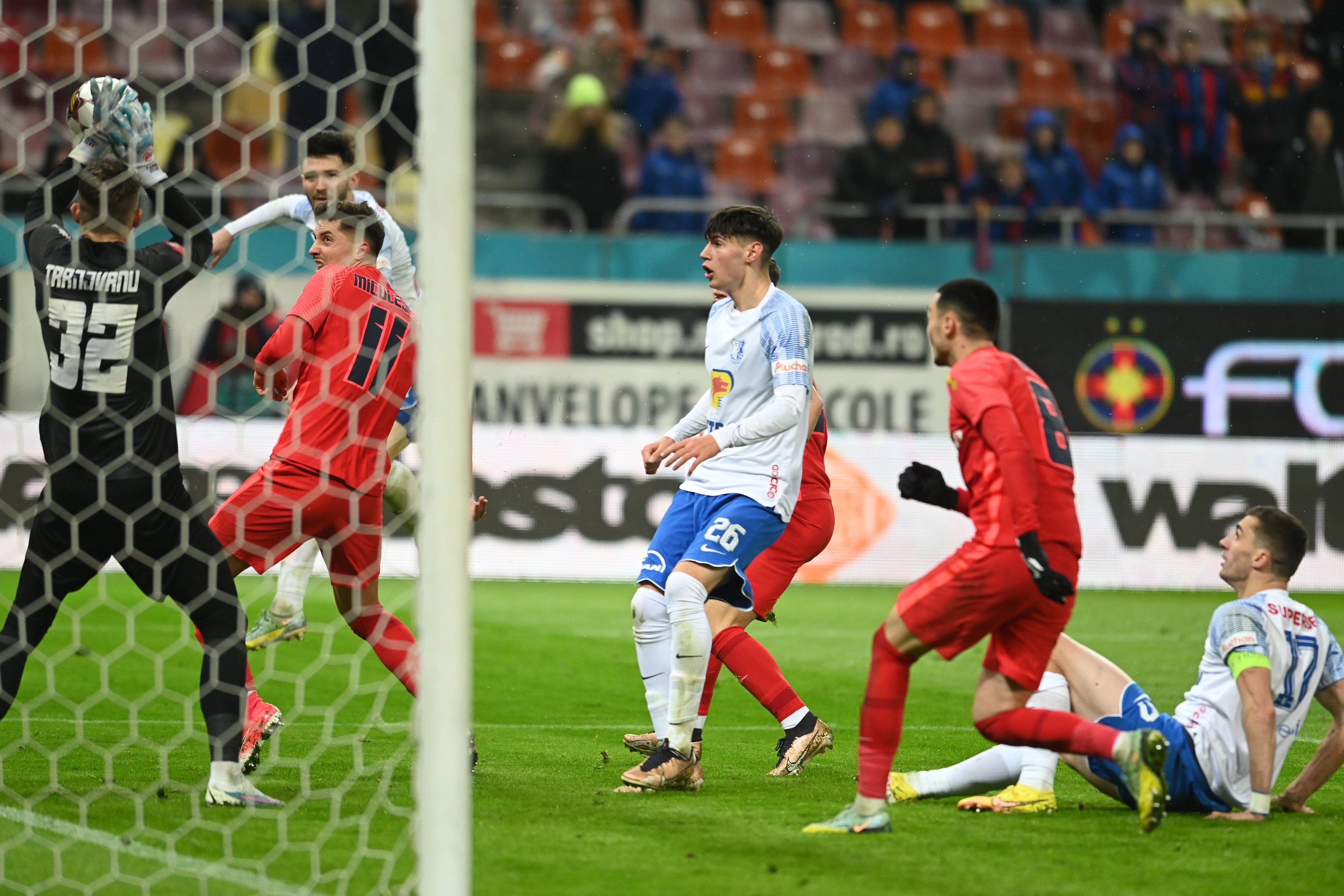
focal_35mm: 313
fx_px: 11685
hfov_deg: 6.6
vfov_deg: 4.4
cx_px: 656
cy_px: 463
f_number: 2.8
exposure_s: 1/2500
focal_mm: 300
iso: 3200
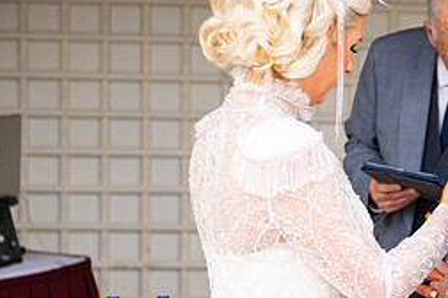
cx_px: 507
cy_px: 175
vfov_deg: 8.5
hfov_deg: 12.5
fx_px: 2003
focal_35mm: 161
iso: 100
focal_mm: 70
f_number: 3.5
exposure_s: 1/160
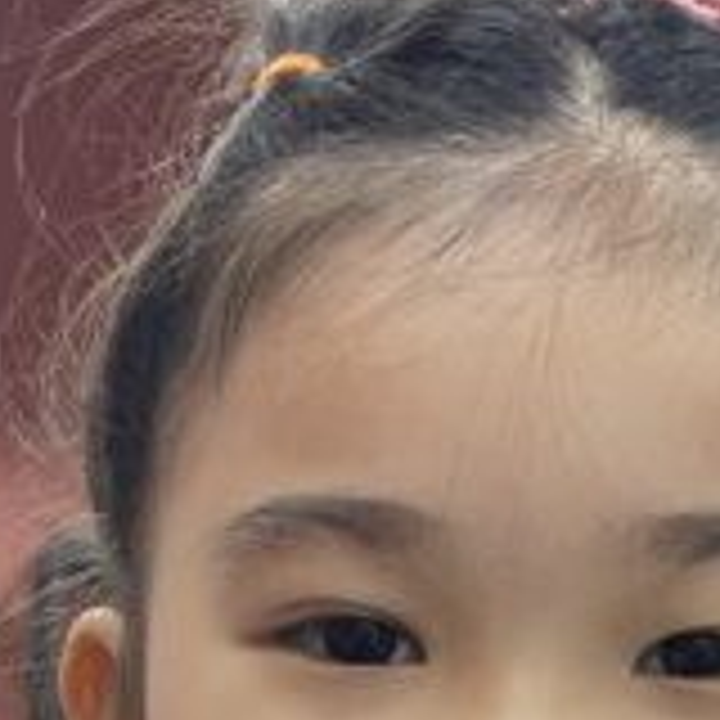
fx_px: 3247
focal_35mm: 138
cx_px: 472
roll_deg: -1.8
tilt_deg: -5.6
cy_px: 1287
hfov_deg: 12.6
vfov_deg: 11.7
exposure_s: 1/100
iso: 50
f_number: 1.6
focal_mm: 5.1
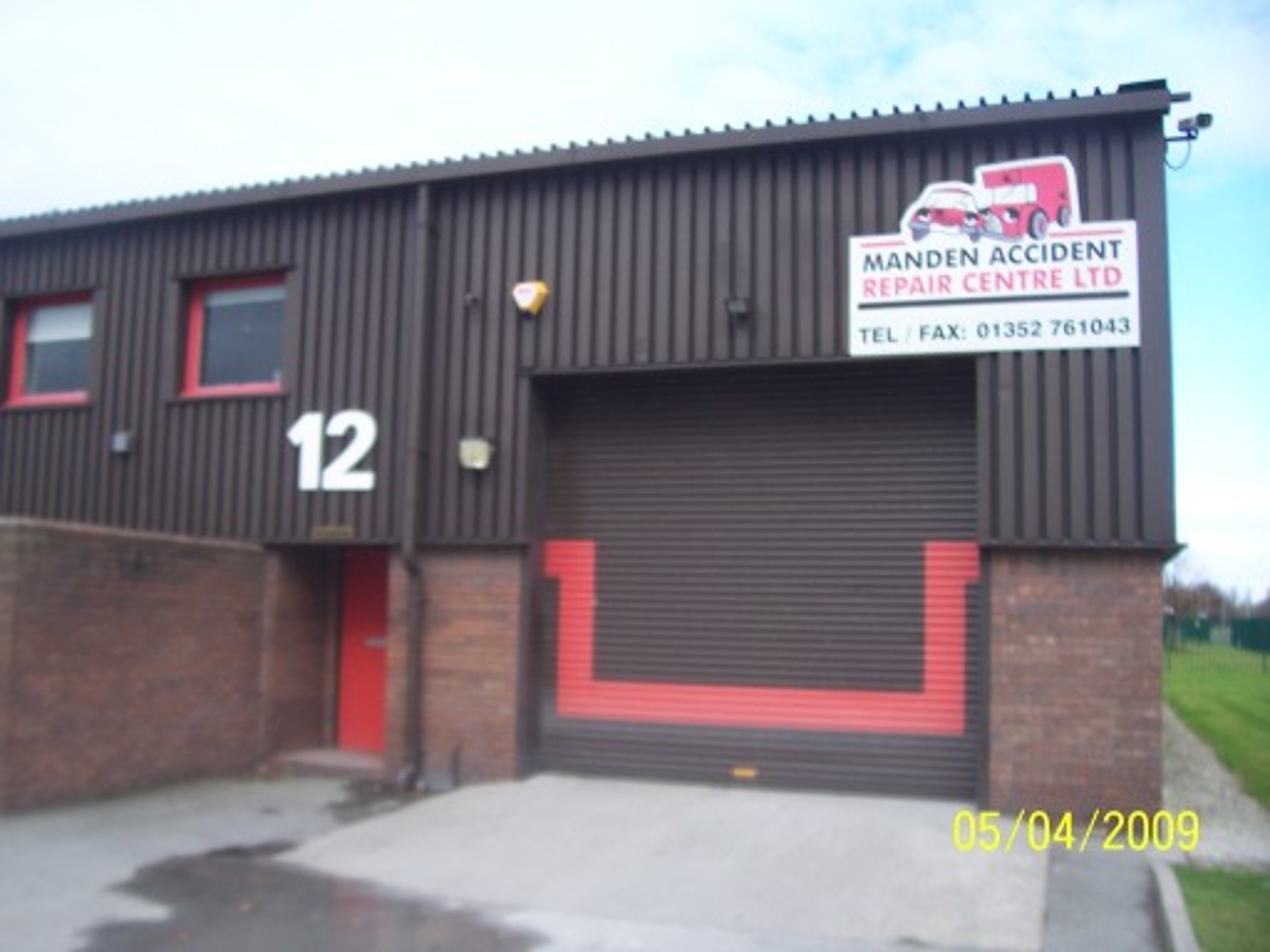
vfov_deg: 41.8
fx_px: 1247
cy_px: 476
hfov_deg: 54.0
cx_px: 635
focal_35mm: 34
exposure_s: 1/350
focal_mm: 5.6
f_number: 2.7
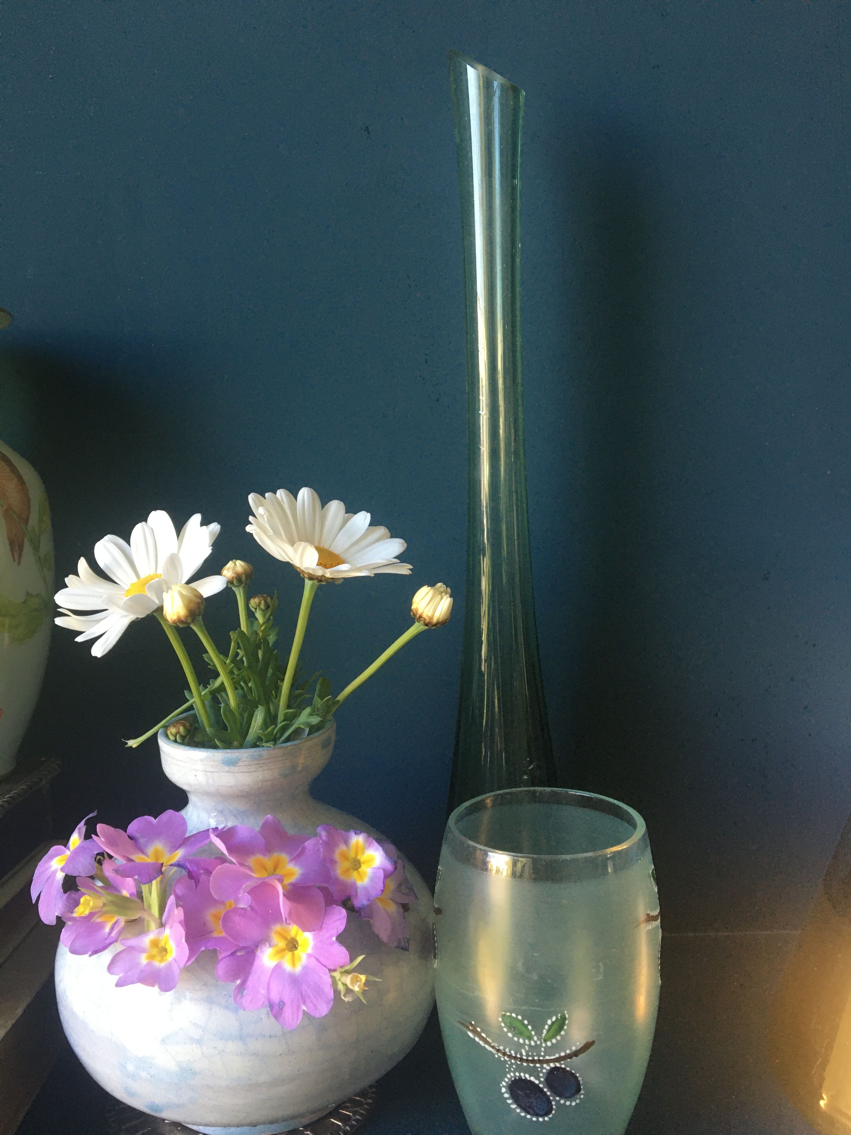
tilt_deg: -5.8
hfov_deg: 48.2
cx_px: 426
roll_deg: +1.3
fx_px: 951
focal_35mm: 29
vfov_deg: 61.7
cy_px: 568
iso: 64
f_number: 2.2
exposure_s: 1/33
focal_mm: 4.15
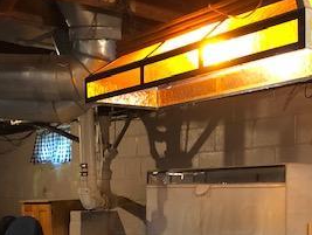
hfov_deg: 28.9
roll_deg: -0.9
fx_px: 605
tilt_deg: -3.0
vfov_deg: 21.4
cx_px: 182
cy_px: 219
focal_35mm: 67
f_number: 1.8
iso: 100
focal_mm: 3.99
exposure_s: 1/5
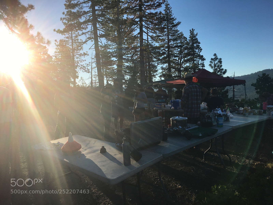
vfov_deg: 48.2
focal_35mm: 29
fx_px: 229
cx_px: 136
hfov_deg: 61.7
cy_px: 102
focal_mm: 4.15
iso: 25
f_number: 2.2
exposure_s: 1/1672
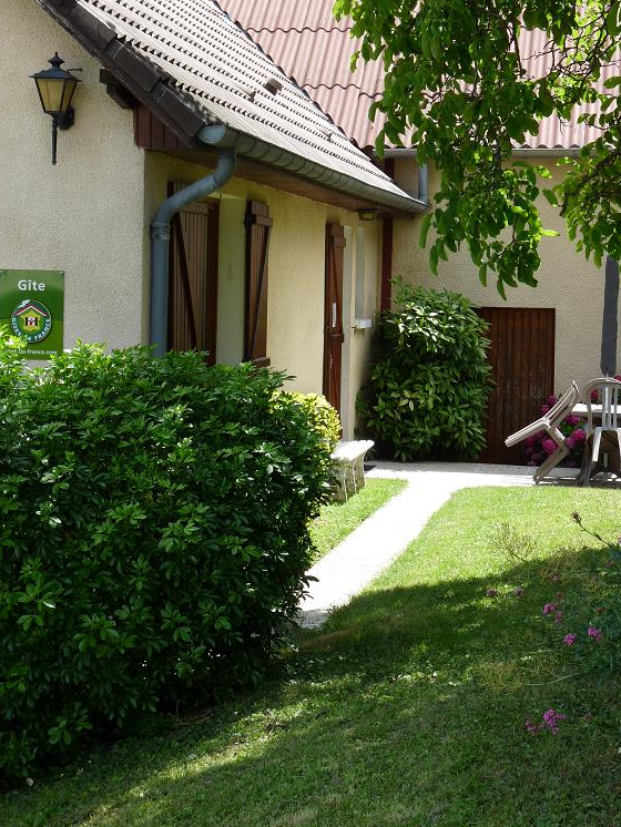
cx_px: 319
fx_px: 1841
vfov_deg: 25.3
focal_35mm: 77
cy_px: 324
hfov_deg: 19.1
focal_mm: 11.1
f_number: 5
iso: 100
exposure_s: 1/200
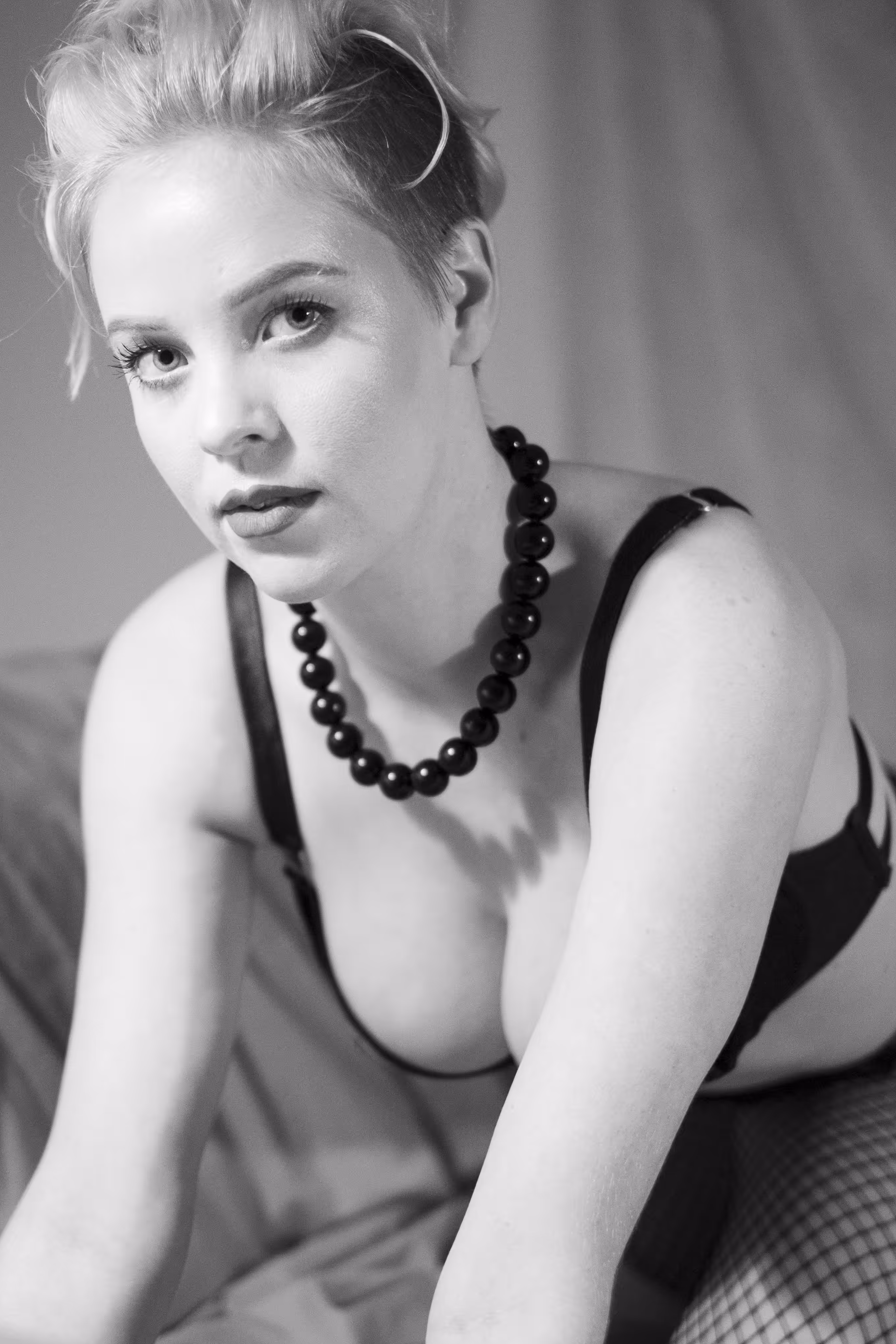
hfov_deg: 21.2
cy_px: 685
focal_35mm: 64
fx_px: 2389
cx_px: 369
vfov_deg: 31.4
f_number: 1.4
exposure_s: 1/100
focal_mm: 35
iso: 1600
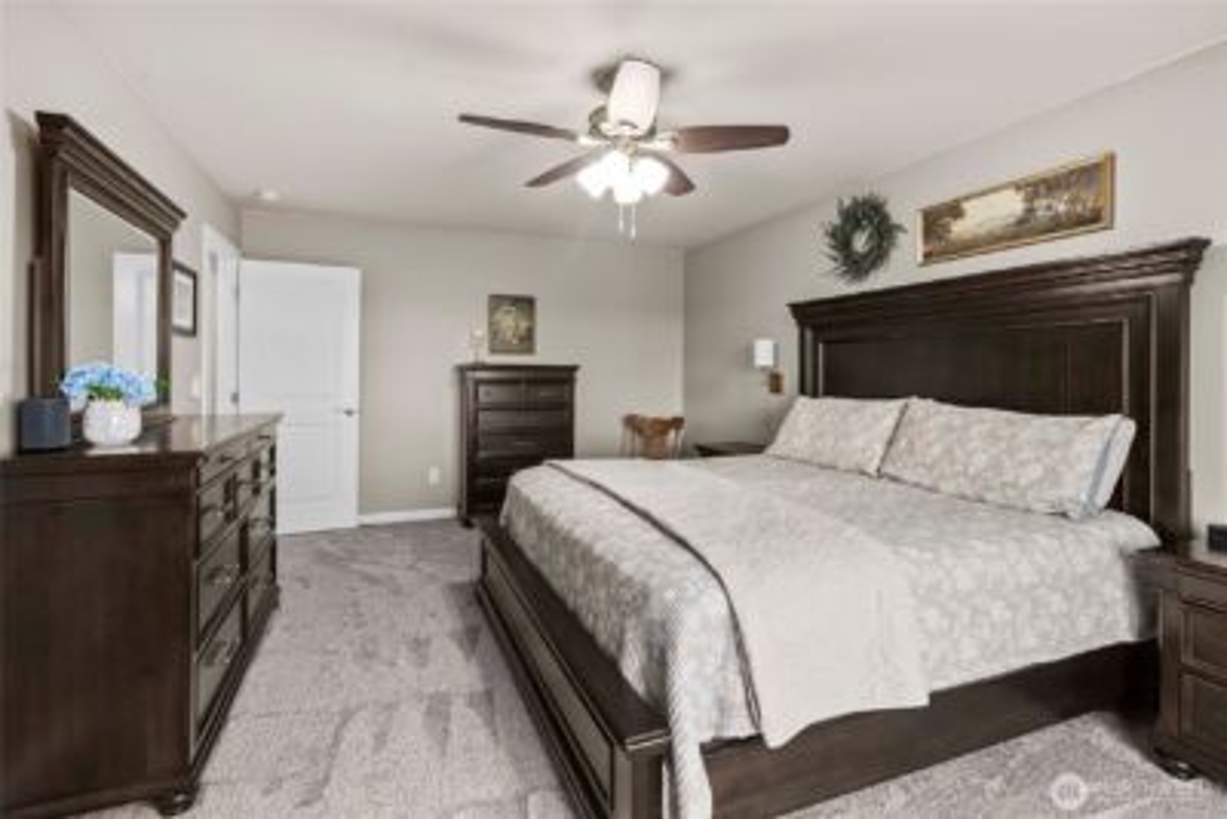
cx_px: 614
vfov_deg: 73.8
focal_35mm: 16
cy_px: 410
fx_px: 546
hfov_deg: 96.7
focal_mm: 16
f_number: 7.1
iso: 1000
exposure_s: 1/6
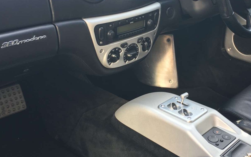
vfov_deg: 25.3
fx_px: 349
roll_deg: -2.5
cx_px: 154
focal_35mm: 51
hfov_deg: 39.4
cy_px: 74
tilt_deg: -24.0
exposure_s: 1/100
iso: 25
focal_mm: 4.15
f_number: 2.2
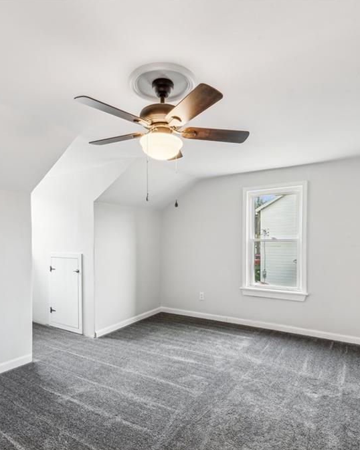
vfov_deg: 80.4
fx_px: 266
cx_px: 163
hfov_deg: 67.9
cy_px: 226
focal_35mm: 20
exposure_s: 1/10
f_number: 11
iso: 100
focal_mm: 14
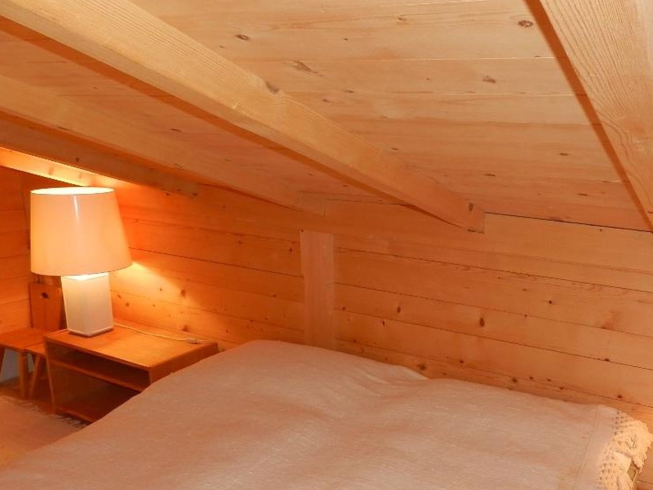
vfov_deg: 43.8
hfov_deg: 55.7
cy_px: 305
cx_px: 432
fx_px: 604
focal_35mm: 32
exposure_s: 1/30
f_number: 3.4
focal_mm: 4
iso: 200
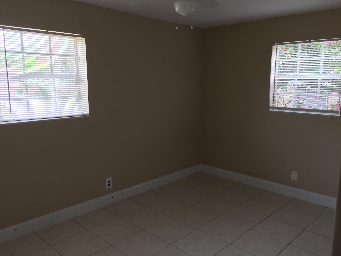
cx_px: 170
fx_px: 286
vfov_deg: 48.2
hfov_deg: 61.7
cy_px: 128
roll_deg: -1.7
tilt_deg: -7.6
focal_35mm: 29
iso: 40
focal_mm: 4.15
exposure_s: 1/60
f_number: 2.2
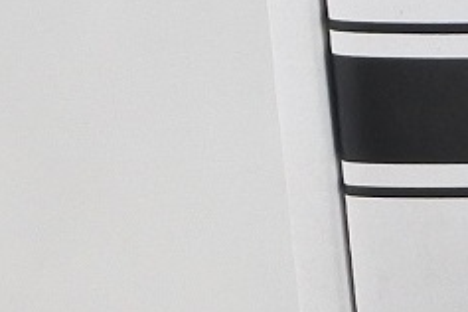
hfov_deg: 8.5
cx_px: 950
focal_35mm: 228
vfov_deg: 6.0
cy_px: 224
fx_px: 2964
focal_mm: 11.2
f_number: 3.8
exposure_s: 1/125
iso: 400
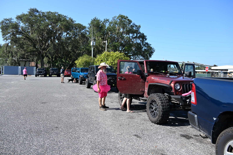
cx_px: 116
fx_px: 181
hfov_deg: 65.5
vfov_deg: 46.4
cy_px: 78
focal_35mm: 28
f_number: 7.1
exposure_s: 1/400
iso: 200
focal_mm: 28
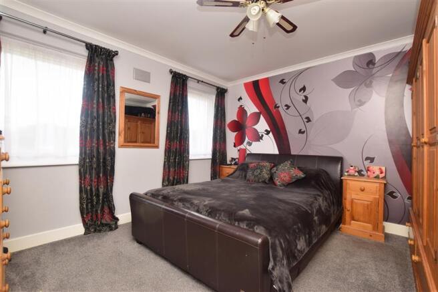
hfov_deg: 95.0
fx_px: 201
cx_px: 219
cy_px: 146
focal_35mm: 16
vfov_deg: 72.0
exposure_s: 1/80
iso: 400
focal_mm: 11
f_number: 5.6
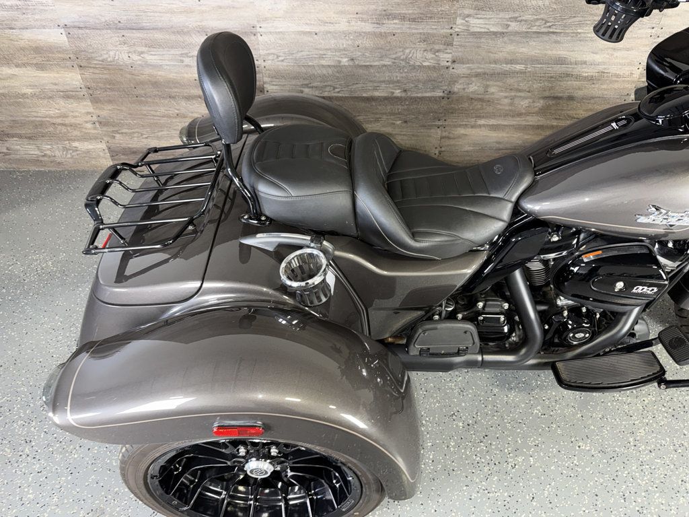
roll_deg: +1.1
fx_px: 478
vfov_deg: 56.8
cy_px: 258
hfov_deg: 71.6
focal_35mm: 24
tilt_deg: -42.5
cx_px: 344
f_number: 1.78
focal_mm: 6.76
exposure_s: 1/15
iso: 100
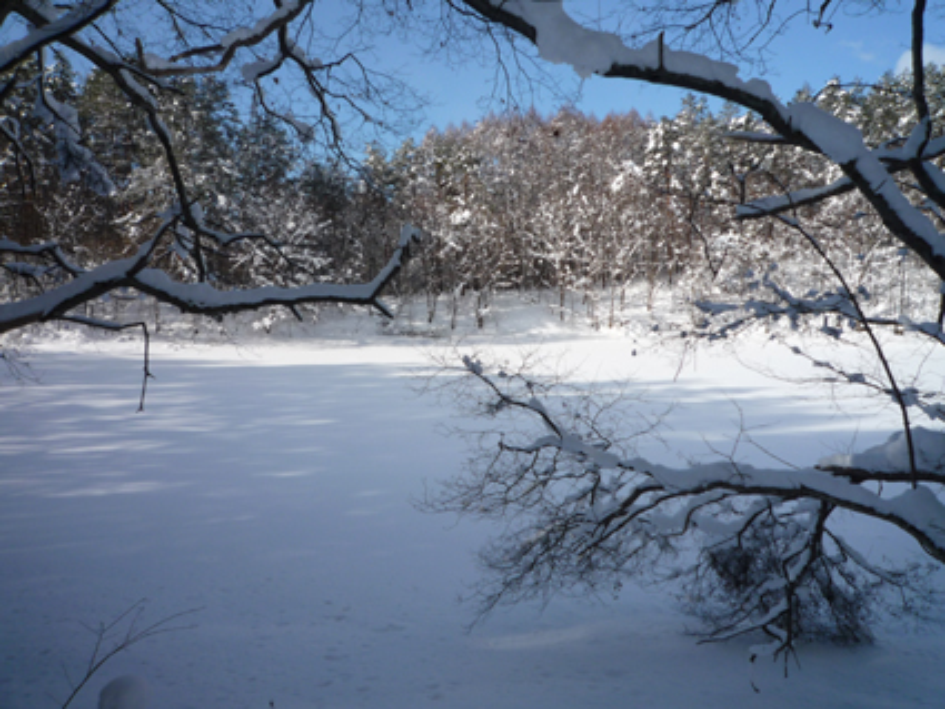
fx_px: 683
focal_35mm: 25
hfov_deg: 69.4
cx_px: 472
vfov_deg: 54.9
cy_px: 354
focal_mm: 4.4
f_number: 4.5
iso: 100
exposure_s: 1/800
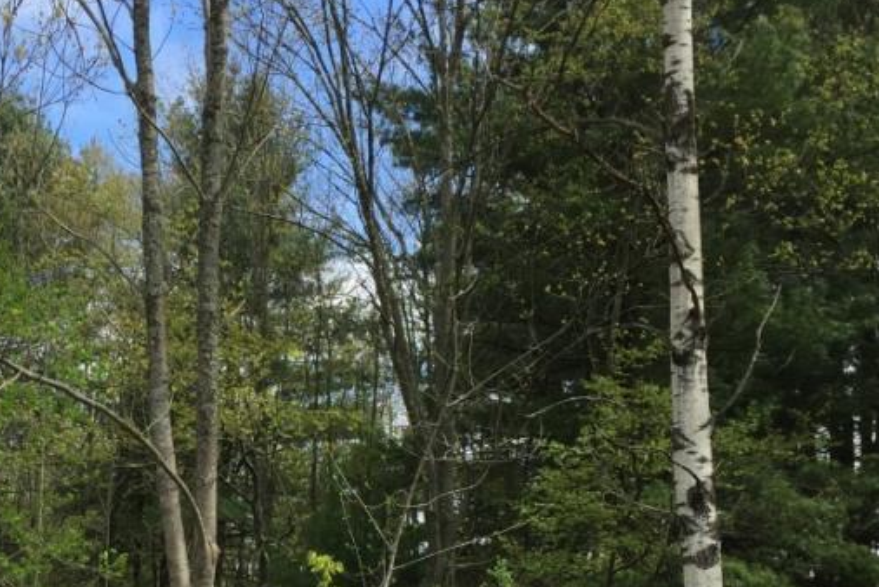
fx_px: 1490
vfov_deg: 21.8
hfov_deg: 32.1
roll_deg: -3.4
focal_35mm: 61
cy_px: 518
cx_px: 198
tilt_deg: +6.9
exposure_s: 1/989
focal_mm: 4.15
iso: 32
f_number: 2.2
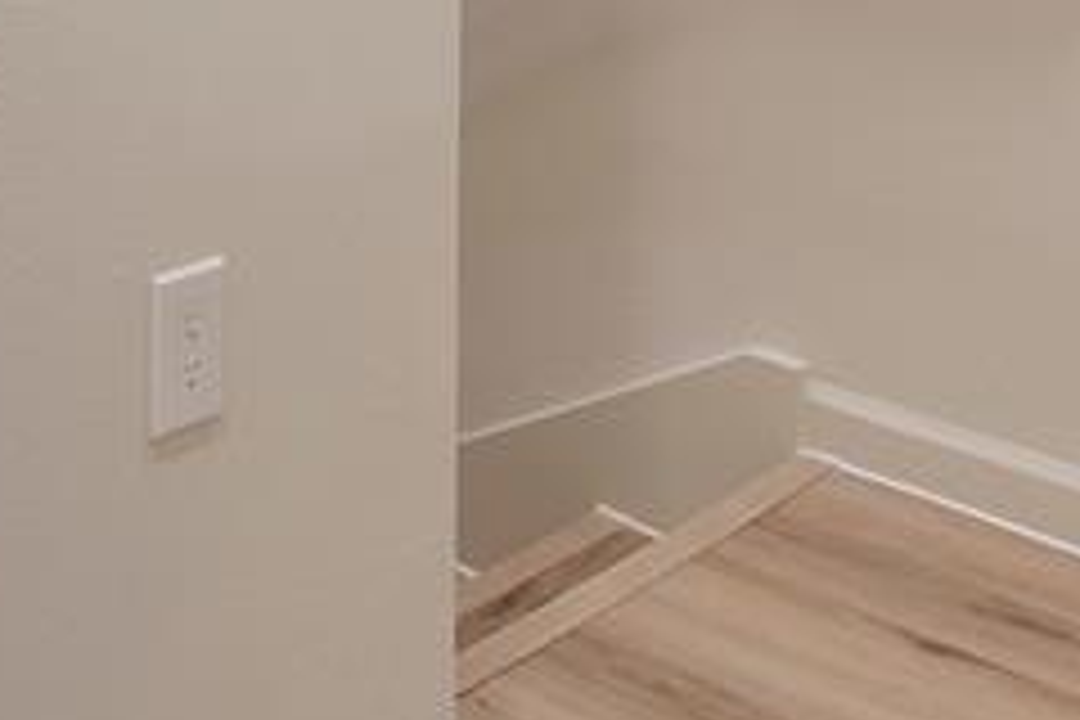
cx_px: -140
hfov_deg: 28.3
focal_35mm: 64
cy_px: -522
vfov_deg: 17.7
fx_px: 1920
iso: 100
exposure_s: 1/30
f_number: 5.6
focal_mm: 10
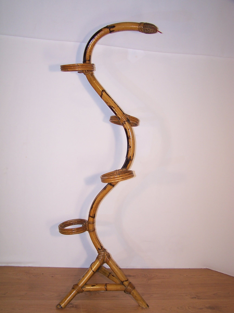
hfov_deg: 33.6
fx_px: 388
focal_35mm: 43
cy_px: 156
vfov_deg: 43.9
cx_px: 117
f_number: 2.8
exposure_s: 1/60
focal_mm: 7.1
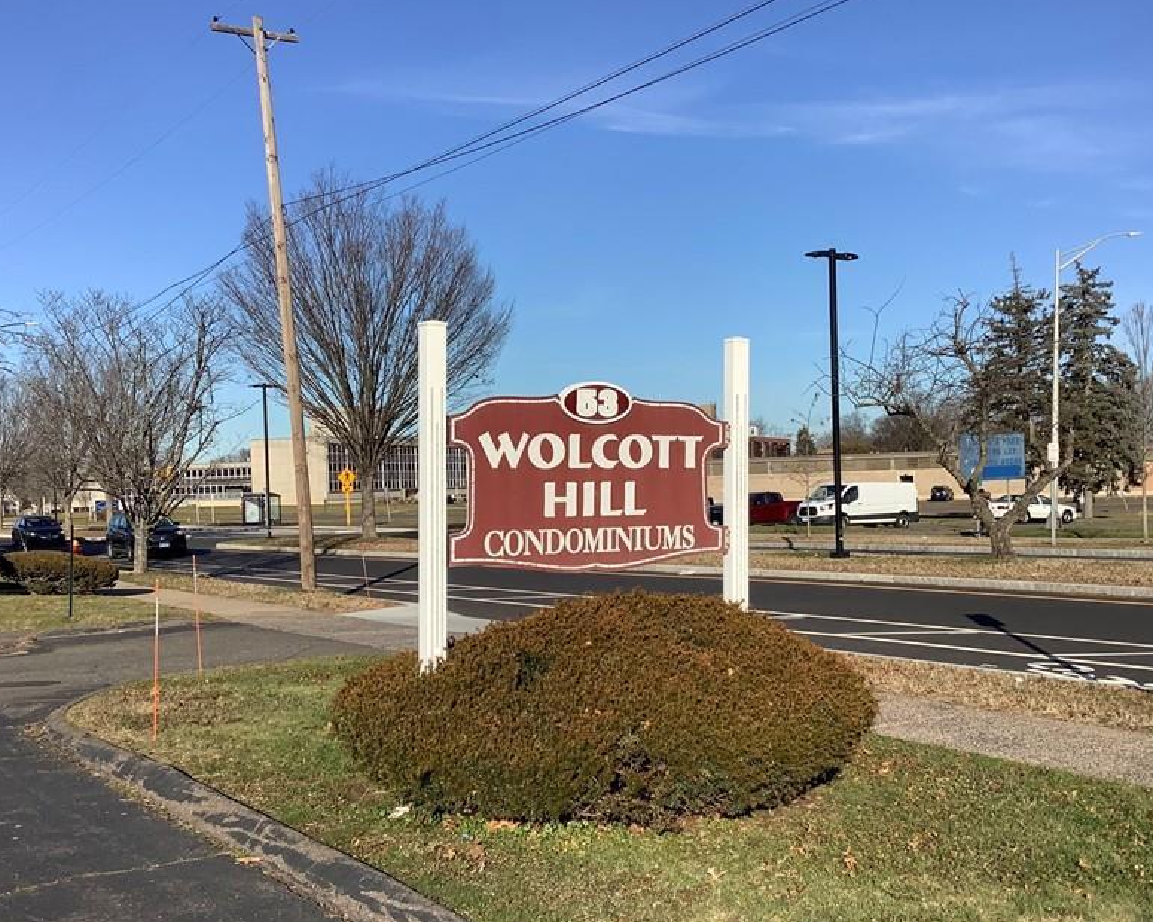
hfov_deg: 45.8
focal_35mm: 40
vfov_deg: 37.3
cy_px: 513
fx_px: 1365
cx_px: 620
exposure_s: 1/1773
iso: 25
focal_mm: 3.3
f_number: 2.4
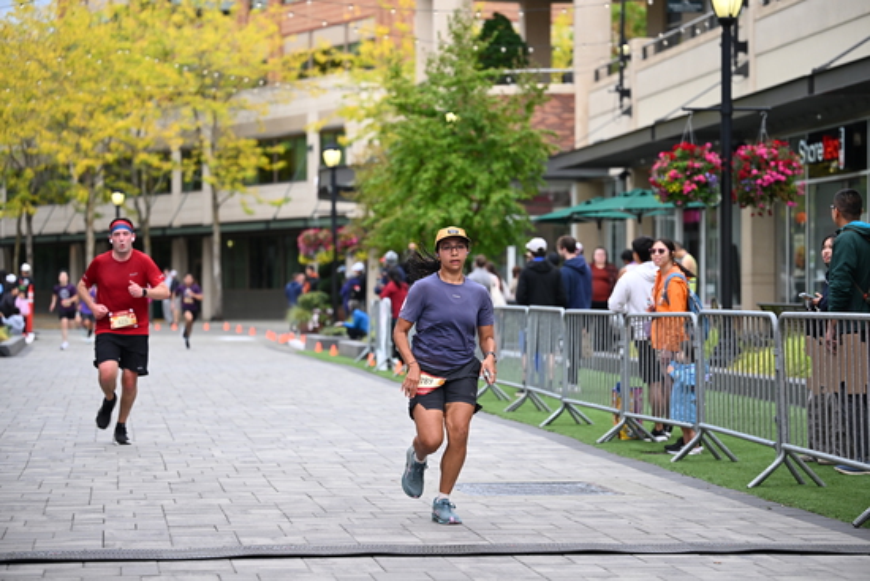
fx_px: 2224
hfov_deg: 22.1
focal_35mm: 92
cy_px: 290
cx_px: 435
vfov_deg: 14.9
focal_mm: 92
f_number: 2.8
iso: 640
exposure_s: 1/2000
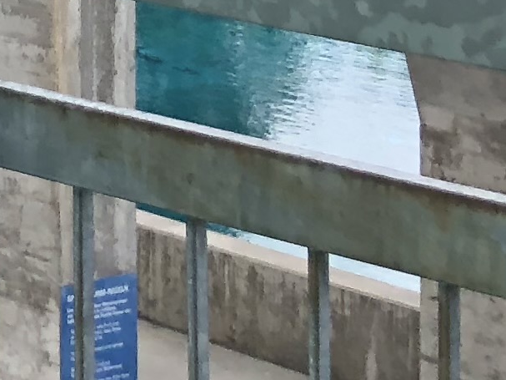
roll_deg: +0.3
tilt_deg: +1.1
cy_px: -561
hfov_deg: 8.6
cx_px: -1073
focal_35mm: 186
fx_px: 2718
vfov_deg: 7.4
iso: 20
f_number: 1.8
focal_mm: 3.99
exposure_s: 1/923
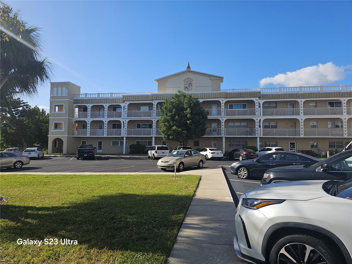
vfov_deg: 58.9
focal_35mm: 23
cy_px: 132
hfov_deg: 73.9
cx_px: 176
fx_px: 234
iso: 10
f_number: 1.7
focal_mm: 6.3
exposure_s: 1/728
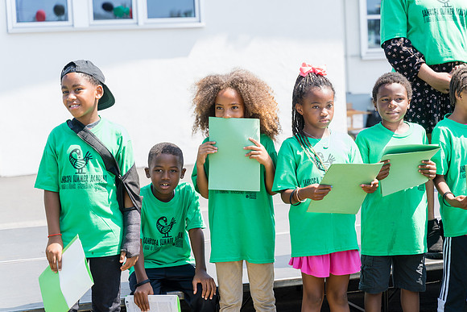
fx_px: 973
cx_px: 234
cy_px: 156
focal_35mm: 75
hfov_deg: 27.0
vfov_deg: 18.2
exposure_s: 1/250
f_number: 4
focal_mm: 75
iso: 100
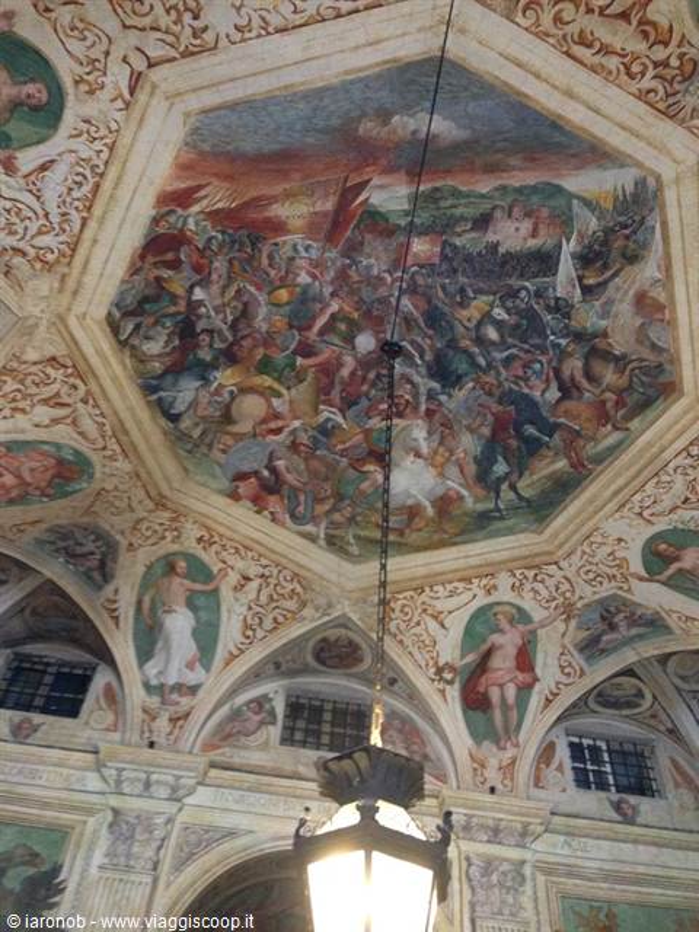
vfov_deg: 55.4
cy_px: 466
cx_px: 350
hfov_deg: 42.9
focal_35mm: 33
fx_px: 888
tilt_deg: +54.7
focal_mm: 4.12
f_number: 2.4
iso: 400
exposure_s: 1/20
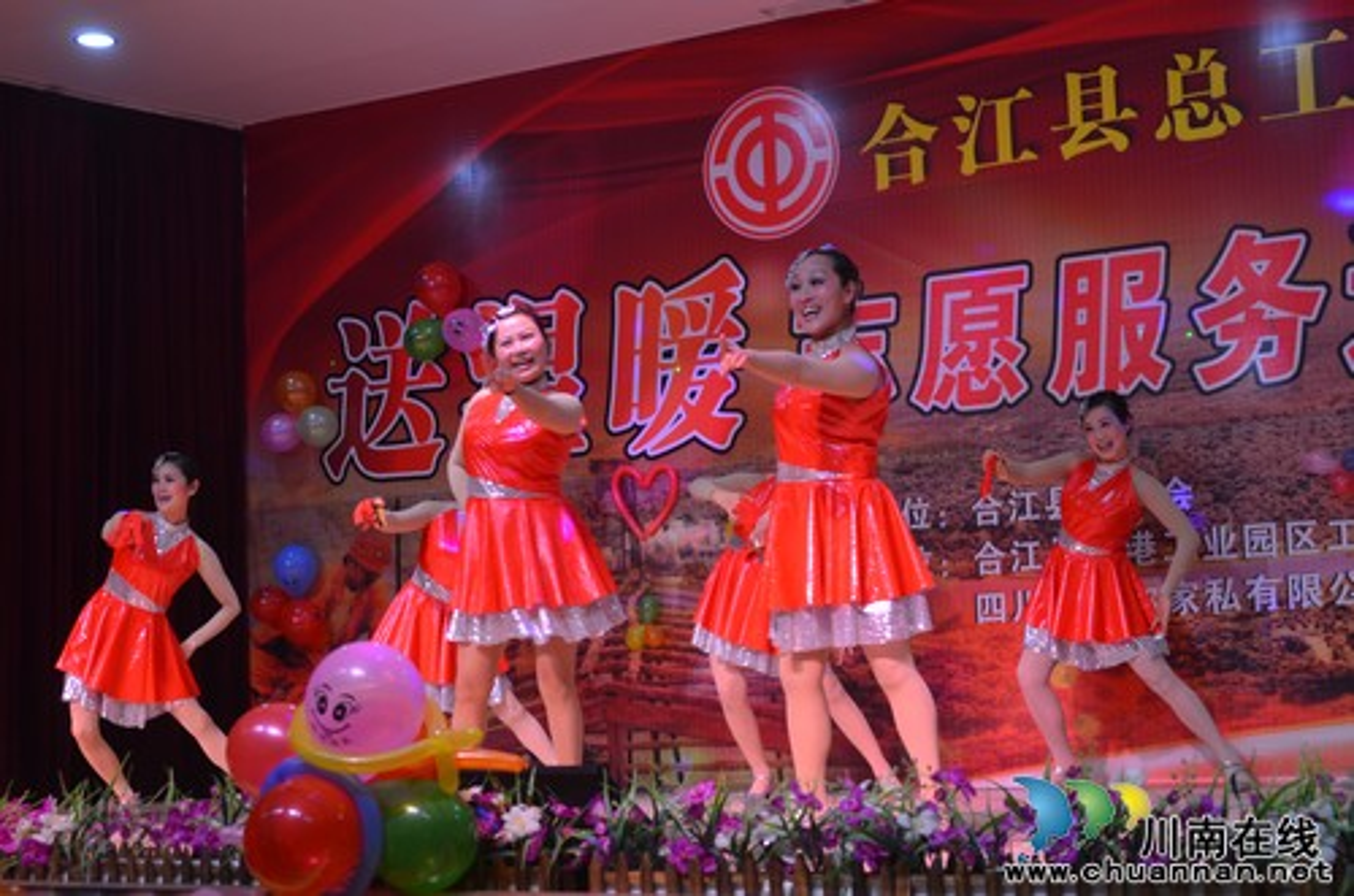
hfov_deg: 35.1
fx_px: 2139
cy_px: 448
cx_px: 677
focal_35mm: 57
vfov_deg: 23.7
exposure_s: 1/60
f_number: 4
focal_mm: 38
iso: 450
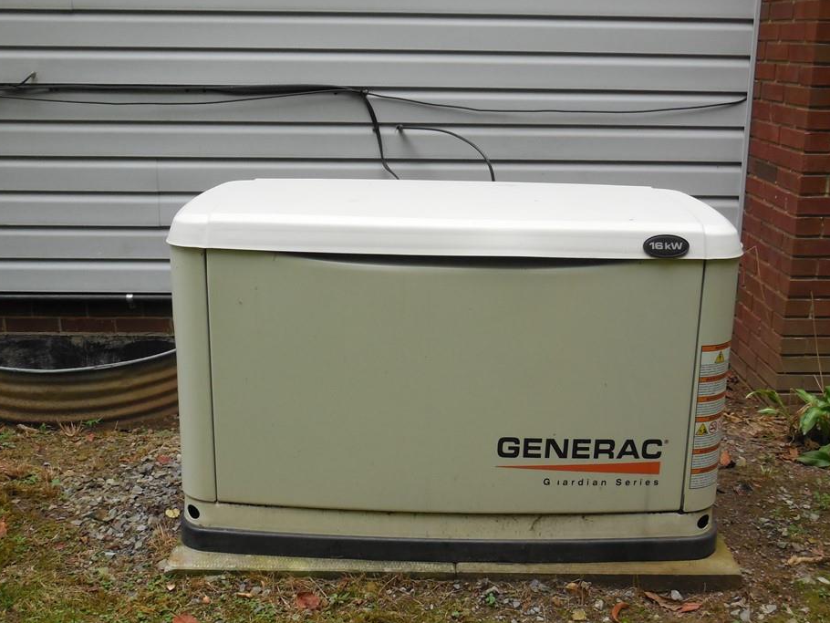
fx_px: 1079
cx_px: 454
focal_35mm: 45
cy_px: 319
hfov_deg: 42.0
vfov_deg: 32.2
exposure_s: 1/250
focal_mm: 7.1
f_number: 3.6
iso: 320
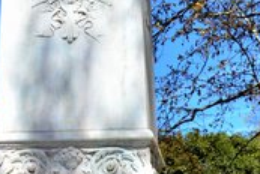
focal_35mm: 221
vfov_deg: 6.2
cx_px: 44
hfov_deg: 9.3
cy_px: 21
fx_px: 1599
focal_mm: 32
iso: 1600
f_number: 13
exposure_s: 1/1250
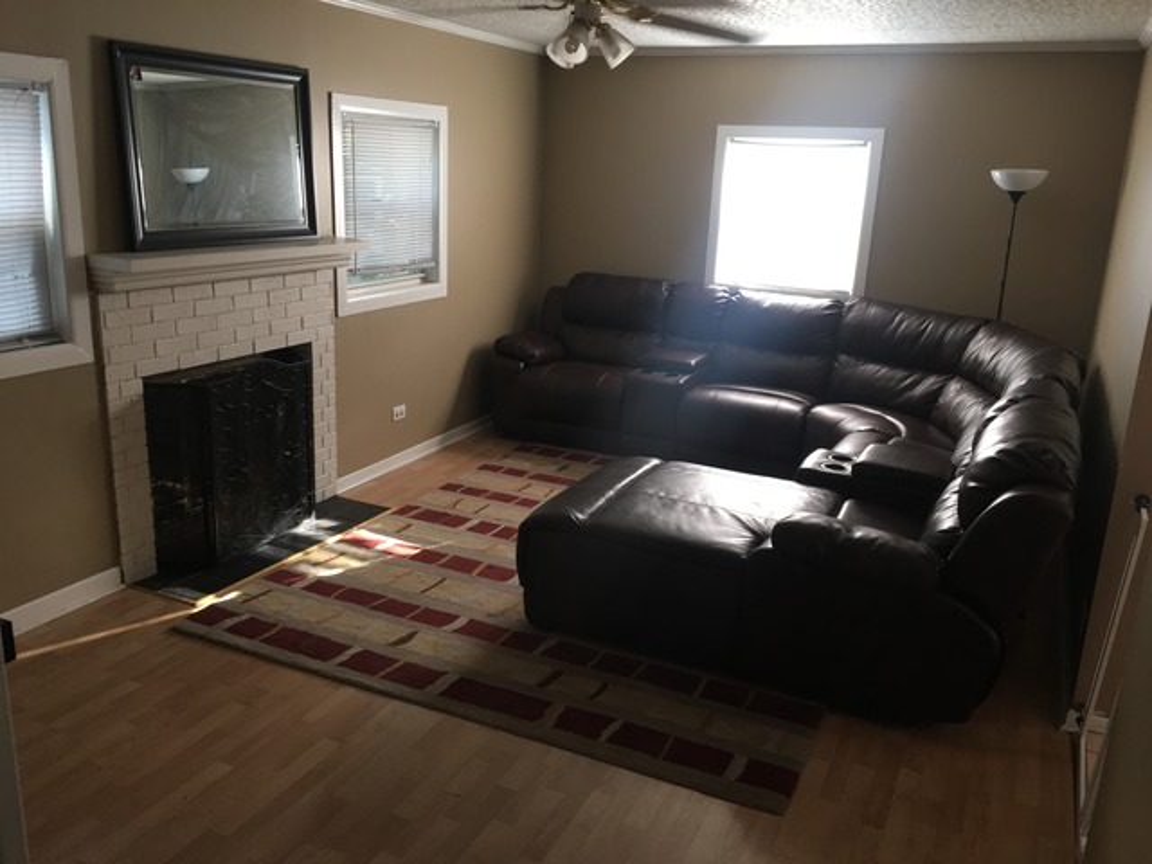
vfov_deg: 48.2
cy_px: 432
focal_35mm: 29
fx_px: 965
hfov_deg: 61.7
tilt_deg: -16.3
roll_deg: -2.4
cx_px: 576
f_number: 2.2
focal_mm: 4.15
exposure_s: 1/30
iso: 64
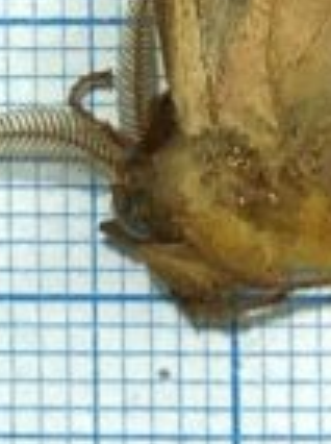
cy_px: -178
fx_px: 1010
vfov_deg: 21.6
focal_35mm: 79
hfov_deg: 17.6
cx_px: 418
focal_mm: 3.99
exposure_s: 1/827
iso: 20
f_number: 1.8
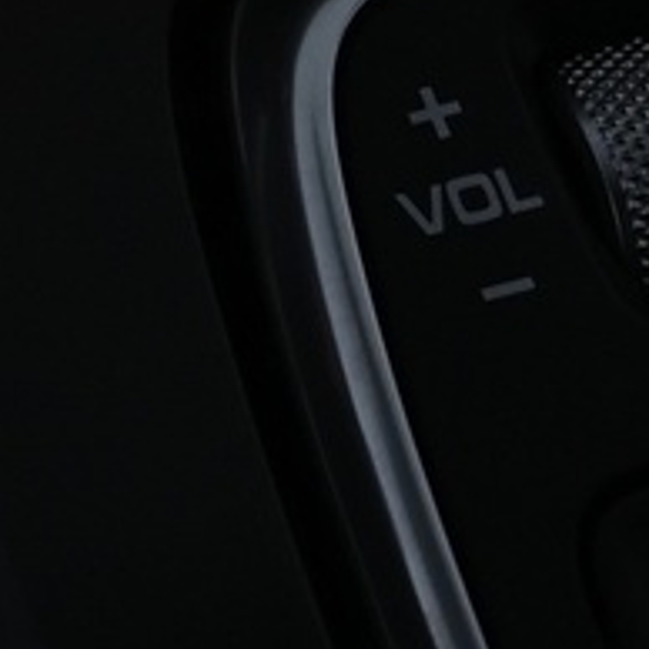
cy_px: 425
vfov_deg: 6.7
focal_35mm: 260
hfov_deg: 6.7
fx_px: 5522
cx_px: 448
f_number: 4.2
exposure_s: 1/50
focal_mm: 24.5
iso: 320
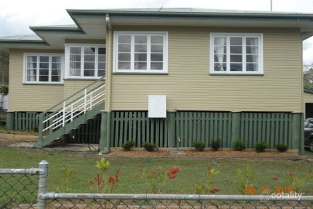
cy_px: 104
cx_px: 156
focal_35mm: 36
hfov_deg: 53.1
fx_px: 313
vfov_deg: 36.8
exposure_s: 1/250
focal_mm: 13.25
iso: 125
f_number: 5.6
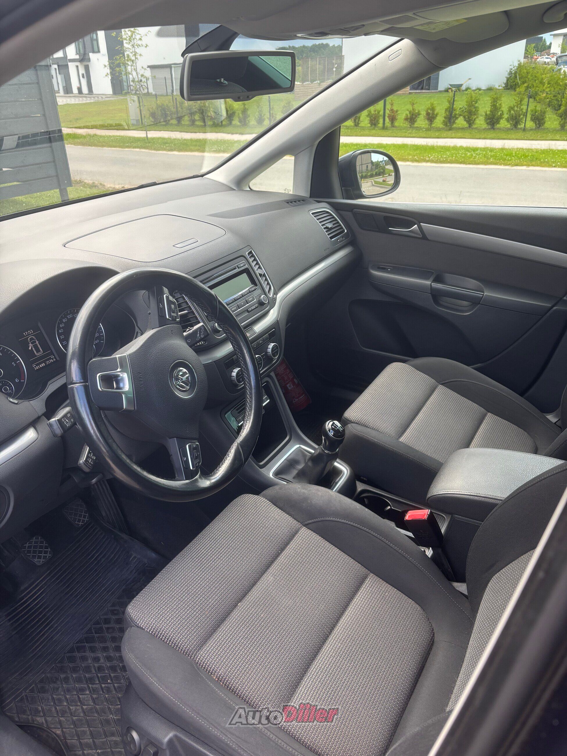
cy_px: 378
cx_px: 284
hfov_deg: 53.1
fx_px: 568
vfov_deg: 67.3
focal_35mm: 26
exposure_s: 1/136
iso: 32
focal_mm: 5.96
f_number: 1.6
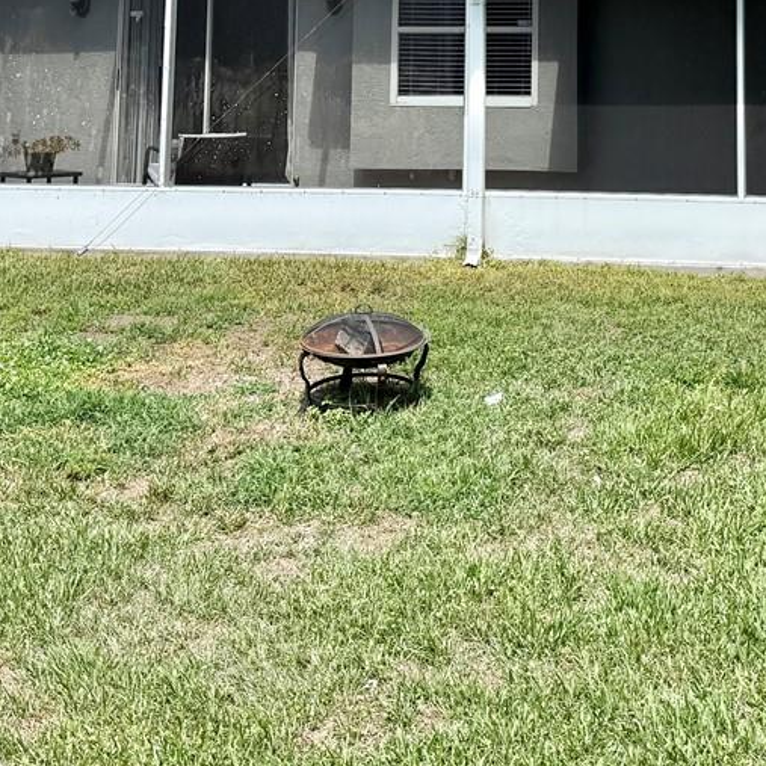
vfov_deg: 23.8
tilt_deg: +5.9
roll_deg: -0.7
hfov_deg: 25.4
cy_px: -115
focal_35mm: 67
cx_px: 577
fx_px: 1677
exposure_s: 1/3953
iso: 80
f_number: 1.78
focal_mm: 6.76
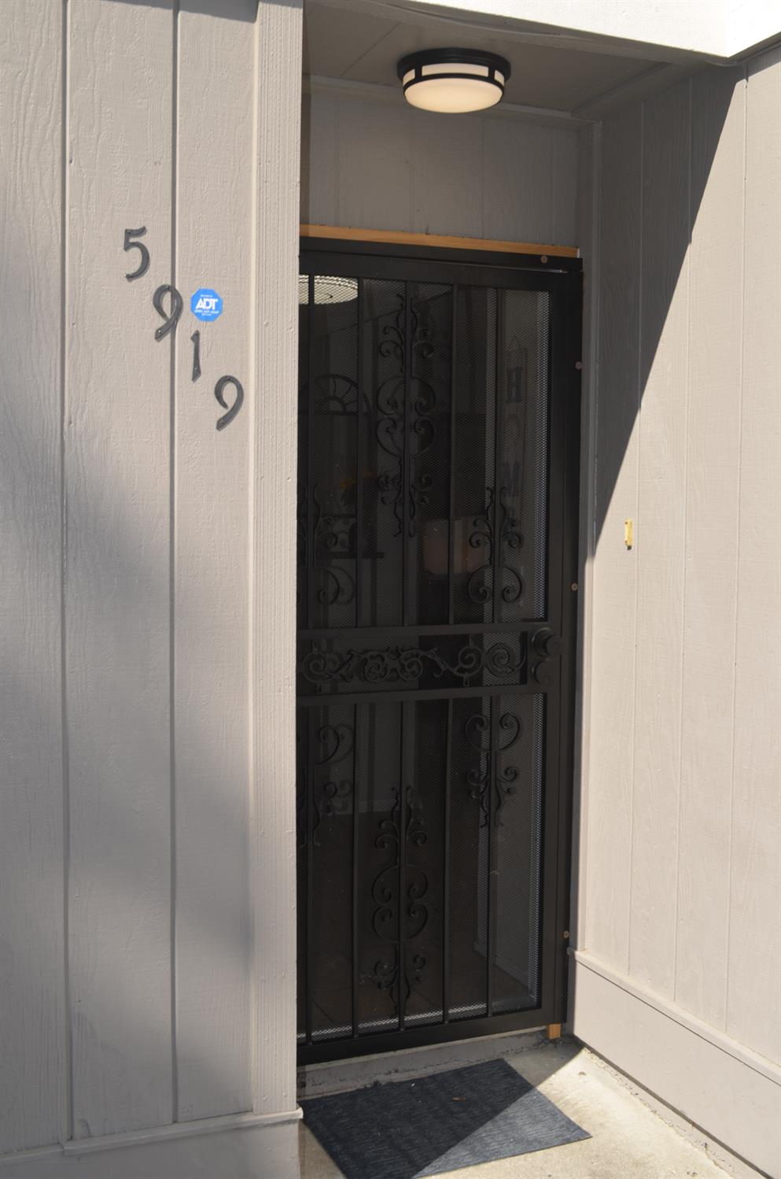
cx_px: 390
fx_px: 1274
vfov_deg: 49.6
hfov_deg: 34.1
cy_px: 590
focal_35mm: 39
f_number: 7.1
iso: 100
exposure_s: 1/200
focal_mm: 26
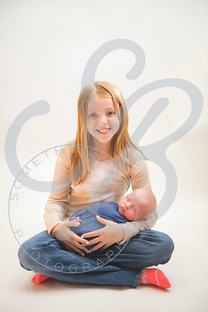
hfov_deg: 27.0
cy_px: 156
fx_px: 433
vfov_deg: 39.6
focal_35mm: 50
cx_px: 104
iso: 250
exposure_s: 1/125
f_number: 2.8
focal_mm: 50
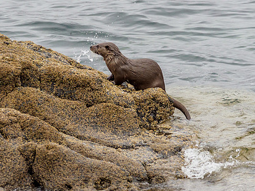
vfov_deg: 1.1
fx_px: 10107
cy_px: 54
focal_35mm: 1372
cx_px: 111
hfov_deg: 1.4
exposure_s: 1/1250
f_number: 4
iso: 500
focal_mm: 300
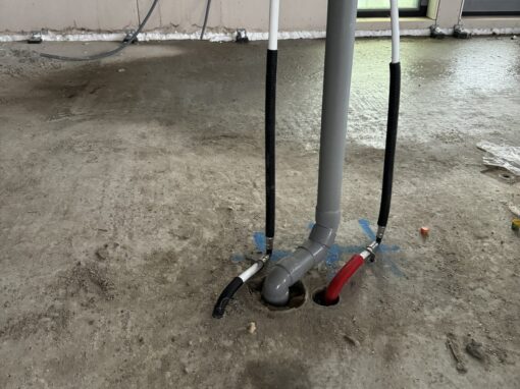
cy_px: 194
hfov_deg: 71.6
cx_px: 260
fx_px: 360
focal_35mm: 24
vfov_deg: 56.8
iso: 800
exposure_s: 1/60
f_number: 1.78
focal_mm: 6.86
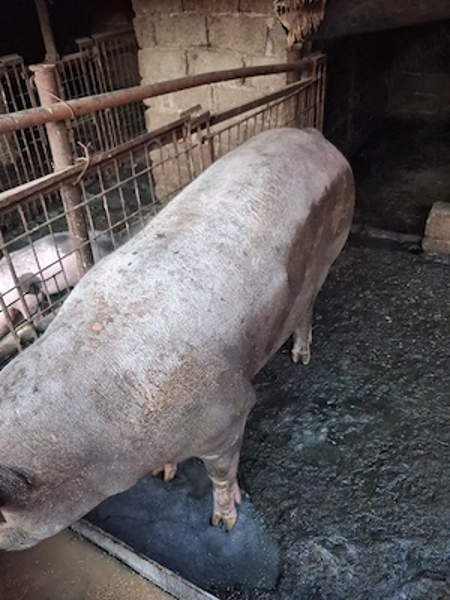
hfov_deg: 51.4
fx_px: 468
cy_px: 300
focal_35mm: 27
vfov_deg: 65.3
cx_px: 225
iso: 320
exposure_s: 1/100
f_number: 1.8
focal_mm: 4
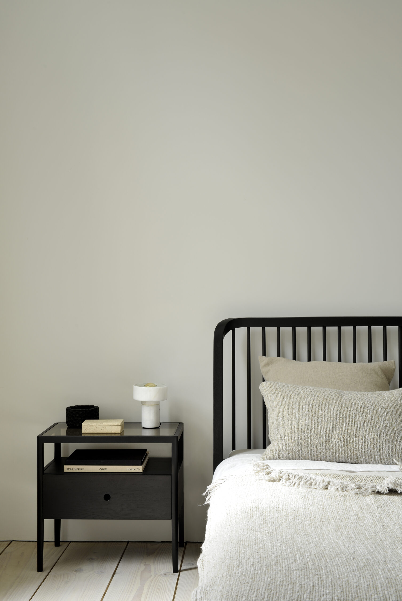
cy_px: 300
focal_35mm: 50
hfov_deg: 27.0
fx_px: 837
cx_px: 201
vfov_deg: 39.6
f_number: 14
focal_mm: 50
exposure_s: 1/5
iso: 100
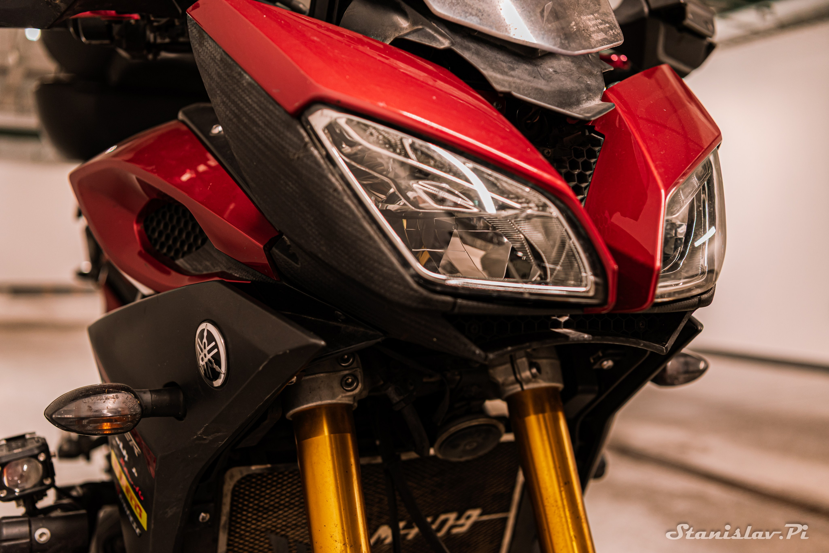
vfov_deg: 35.1
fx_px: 875
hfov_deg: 50.7
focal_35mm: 38
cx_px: 414
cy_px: 276
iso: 500
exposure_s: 1/50
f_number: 2.8
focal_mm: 38
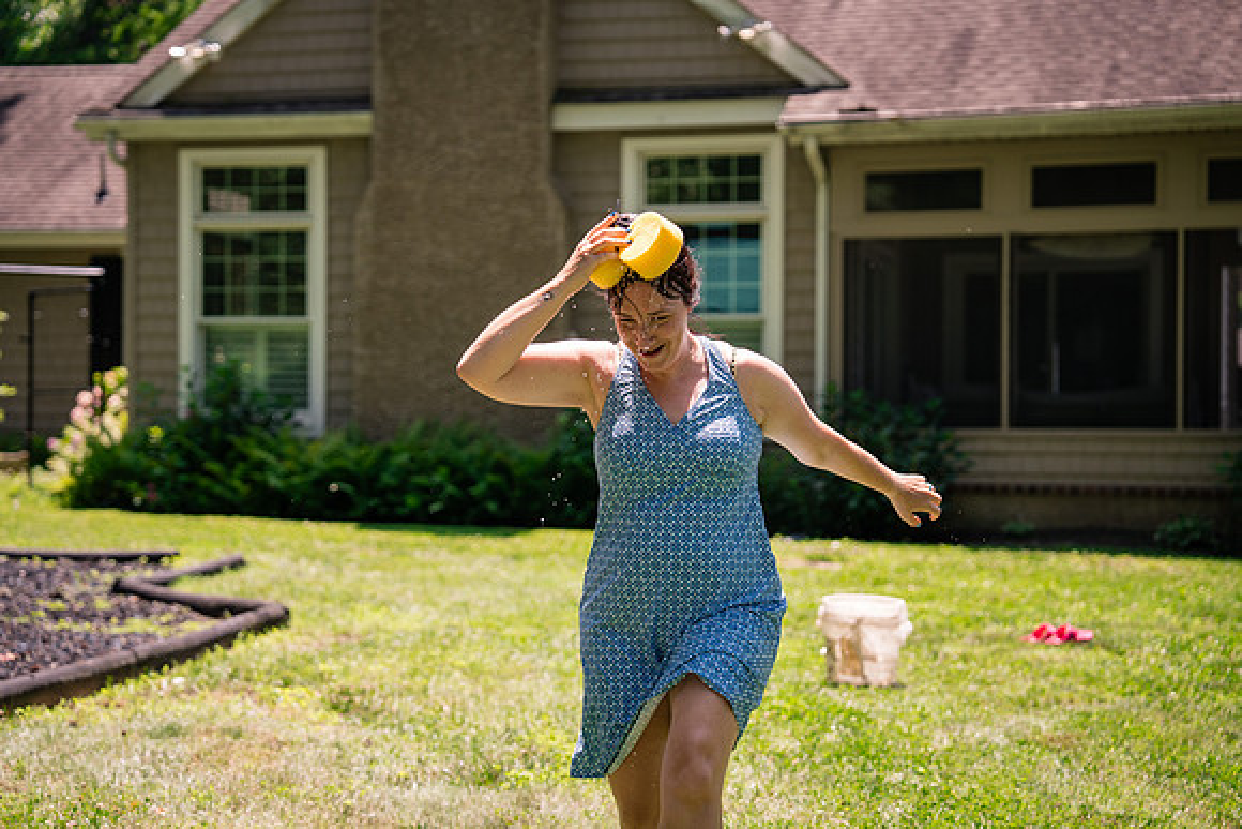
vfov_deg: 19.5
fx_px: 2415
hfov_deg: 28.8
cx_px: 621
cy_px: 414
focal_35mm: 70
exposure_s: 1/1600
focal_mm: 70
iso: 250
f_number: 2.8
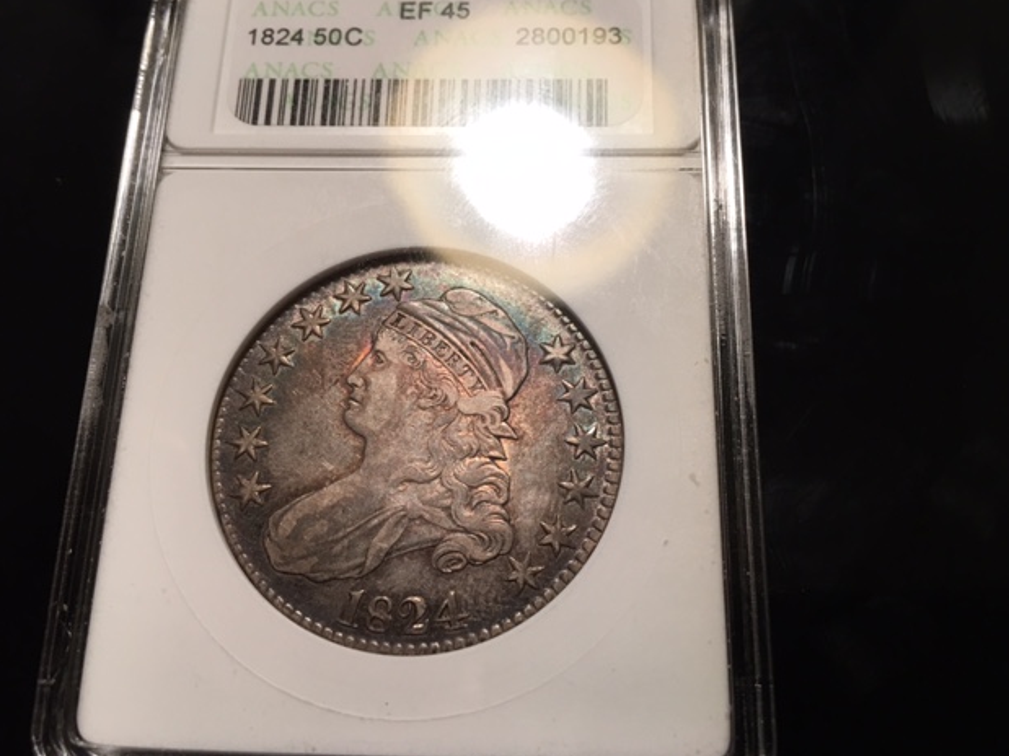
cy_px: 375
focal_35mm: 30
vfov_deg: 46.8
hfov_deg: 60.0
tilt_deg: -71.6
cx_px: 512
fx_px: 874
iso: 32
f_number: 2.2
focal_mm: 4.15
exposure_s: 1/30
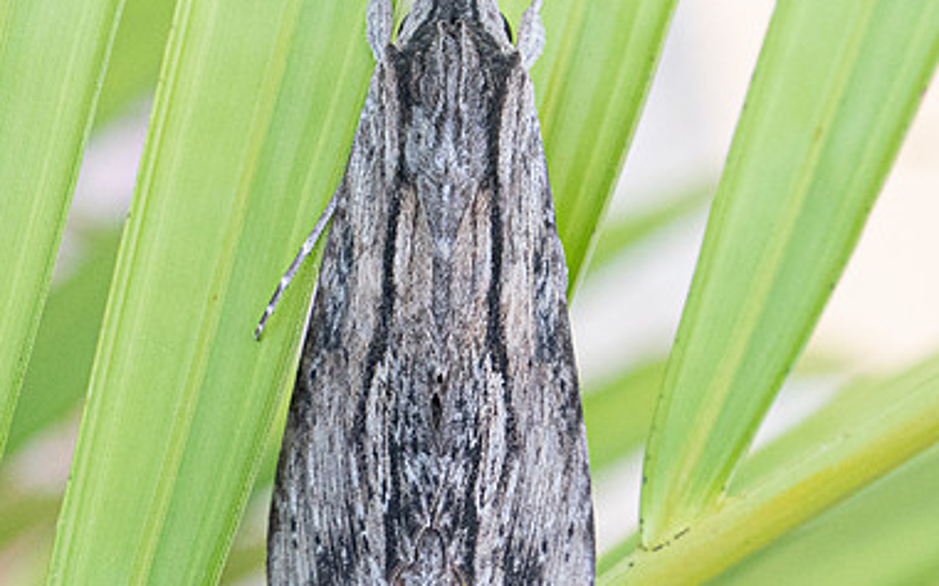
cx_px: 298
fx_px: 3529
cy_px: 276
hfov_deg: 15.1
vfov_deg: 9.5
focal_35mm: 138
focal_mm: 35
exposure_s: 1/400
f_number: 7.1
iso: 800
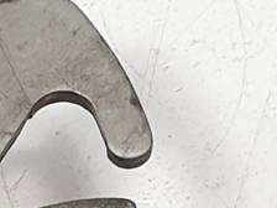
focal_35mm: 167
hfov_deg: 11.8
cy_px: 332
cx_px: 99
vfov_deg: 8.6
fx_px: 1336
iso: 50
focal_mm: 4.3
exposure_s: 1/281
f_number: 2.4
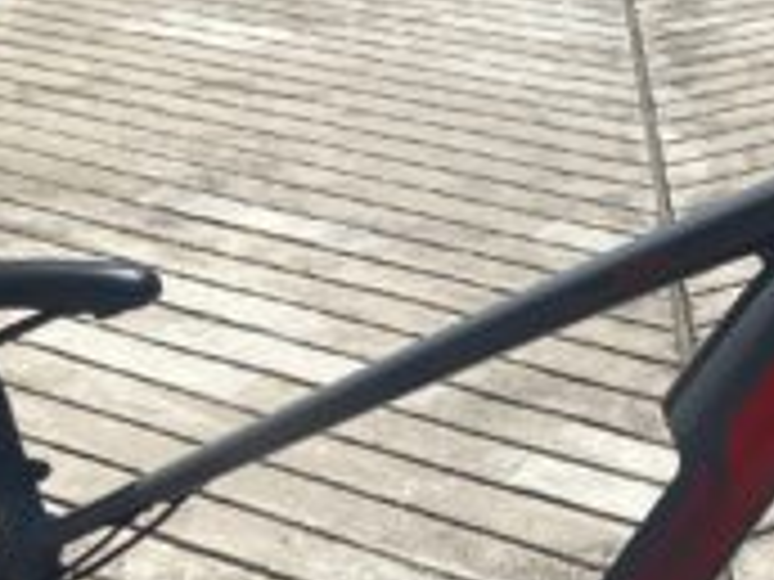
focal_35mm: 109
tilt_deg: -13.6
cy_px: 620
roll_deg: +0.0
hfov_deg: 18.0
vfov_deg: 13.3
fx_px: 2437
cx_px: 562
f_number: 1.8
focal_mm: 4.25
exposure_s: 1/3040
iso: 32
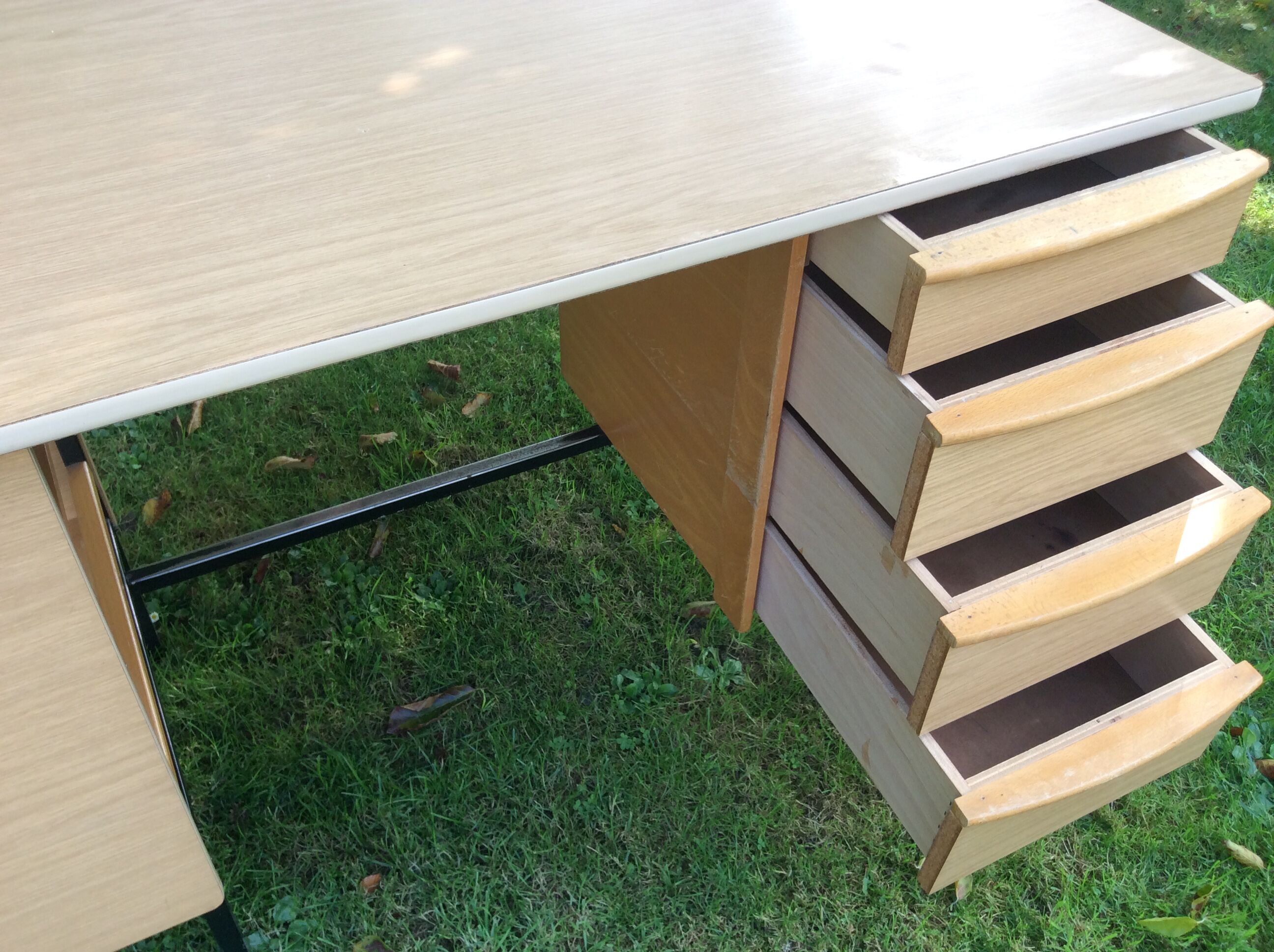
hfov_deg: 56.9
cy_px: 476
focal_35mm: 32
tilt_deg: -45.6
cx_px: 637
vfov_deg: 44.1
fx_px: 1176
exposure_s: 1/100
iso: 32
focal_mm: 3.3
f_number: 2.4
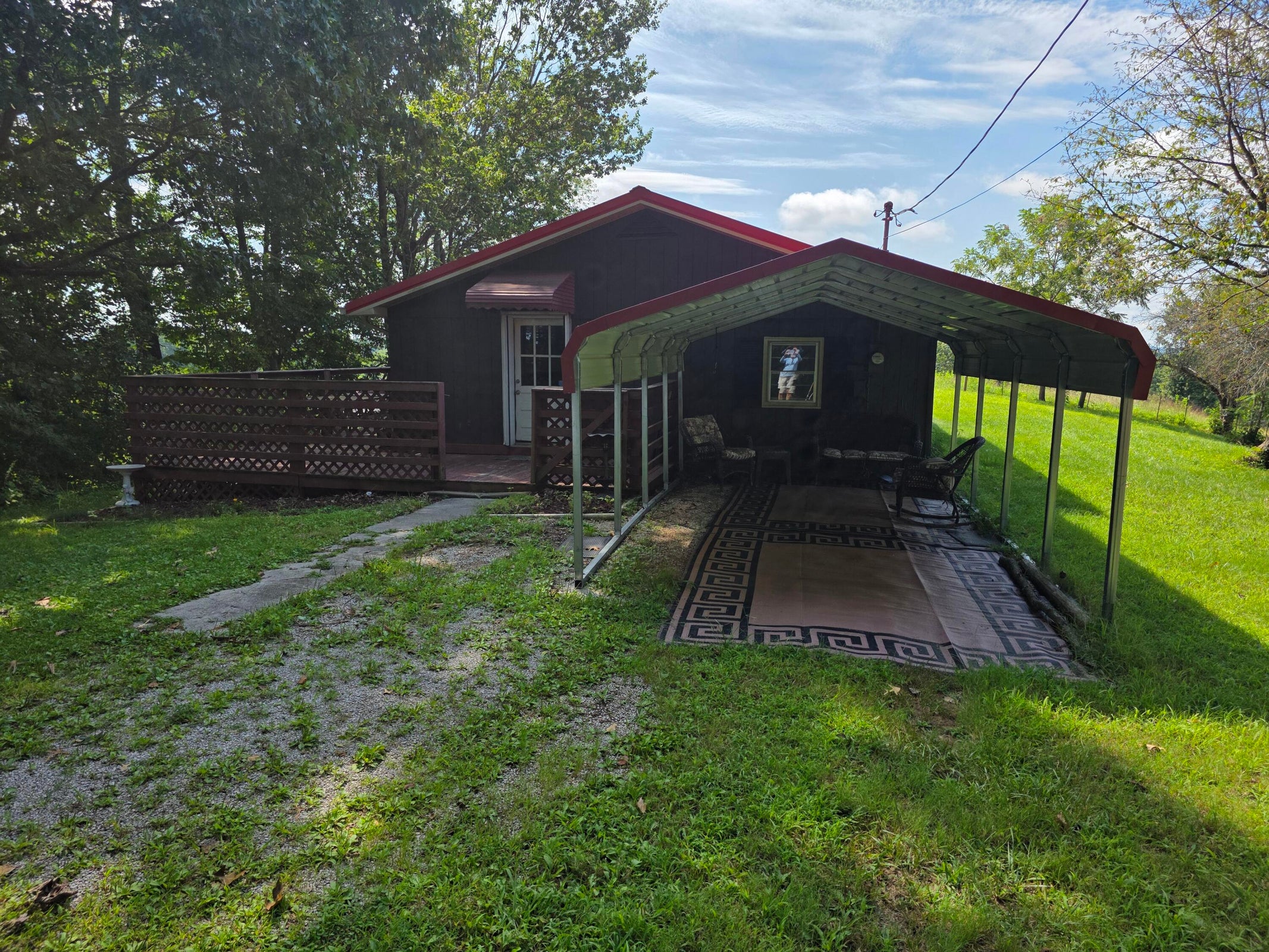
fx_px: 843
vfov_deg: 58.9
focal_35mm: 23
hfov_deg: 73.9
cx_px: 634
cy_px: 476
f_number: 1.7
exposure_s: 1/4237
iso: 80
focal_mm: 6.3
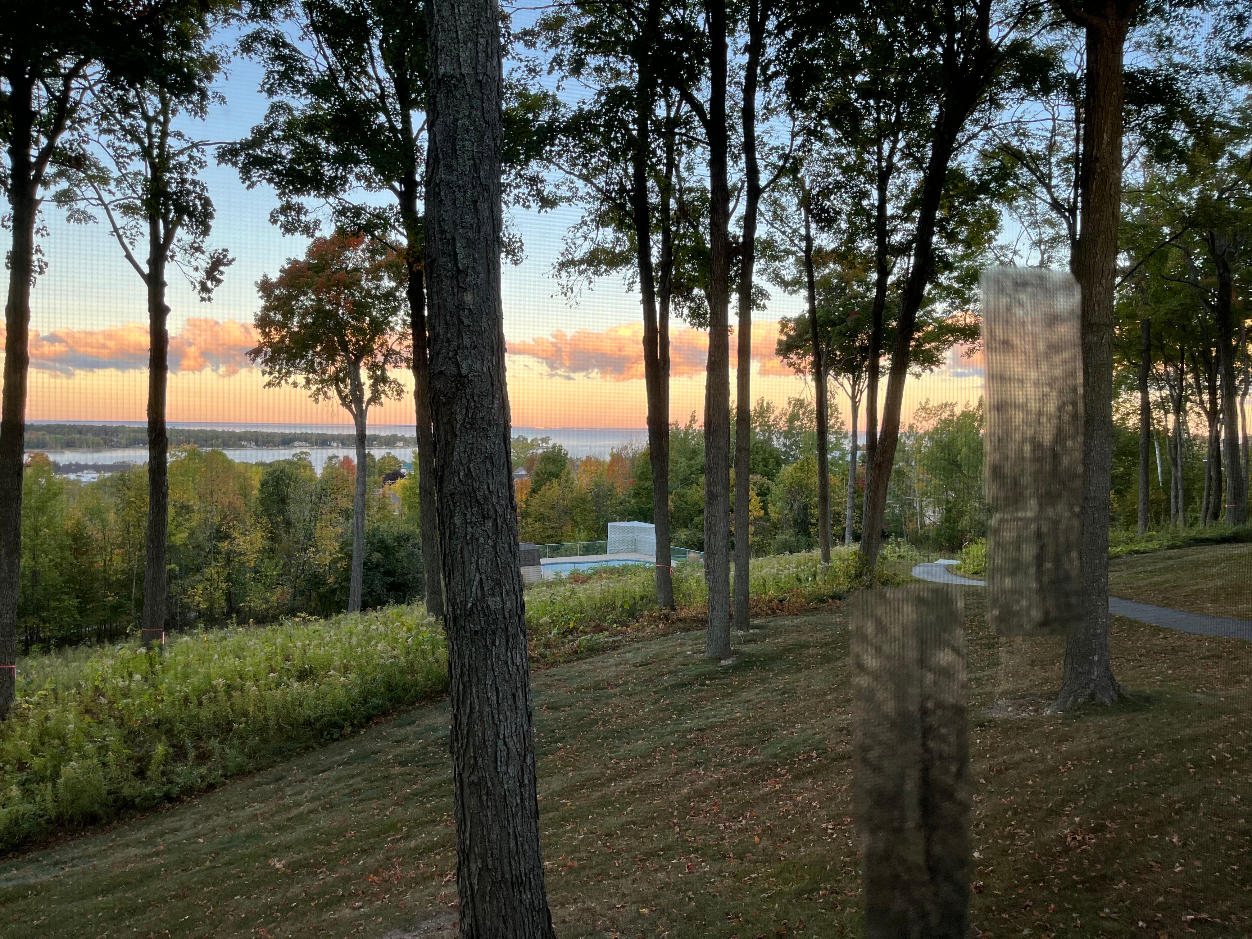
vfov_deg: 53.1
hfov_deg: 67.3
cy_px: 470
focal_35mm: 26
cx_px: 626
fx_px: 940
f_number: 1.6
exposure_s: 1/122
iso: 40
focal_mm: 5.1
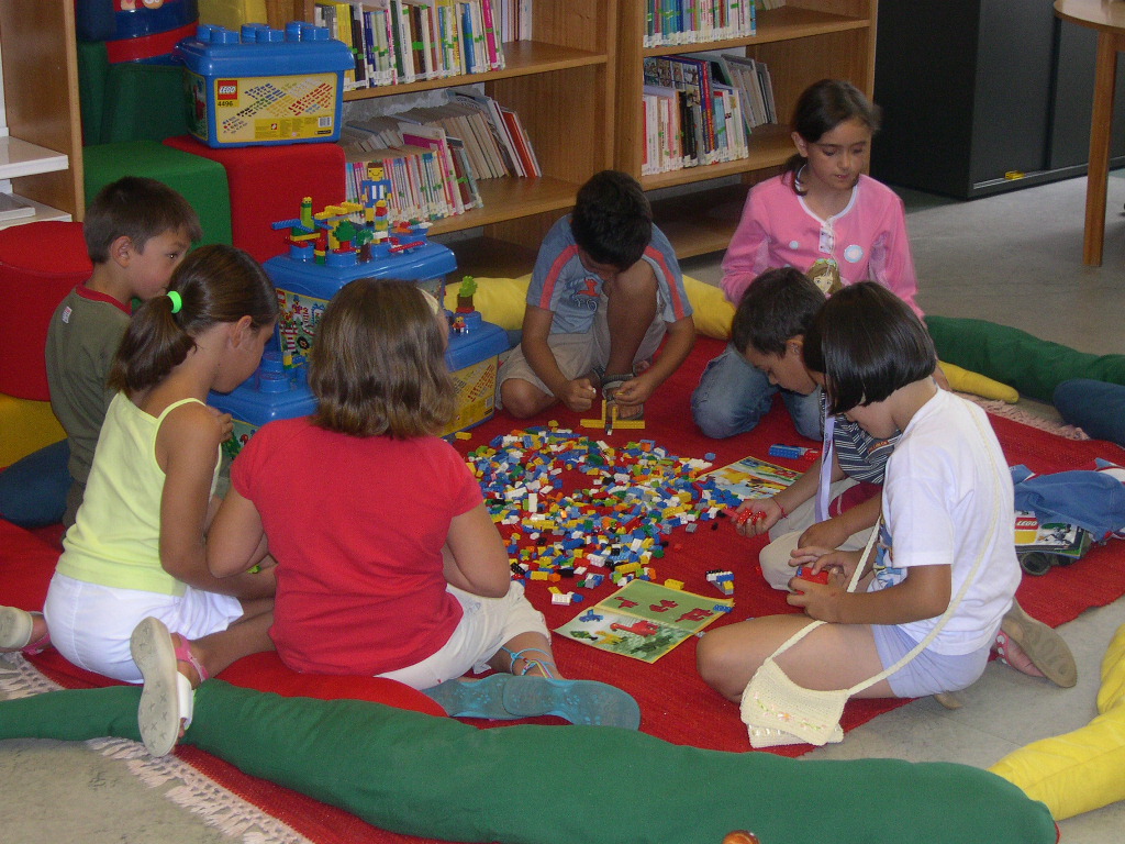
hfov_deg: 31.2
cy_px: 422
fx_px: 2015
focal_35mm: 62
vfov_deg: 23.7
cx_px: 562
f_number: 3.5
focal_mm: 13.2
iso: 306
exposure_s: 1/60
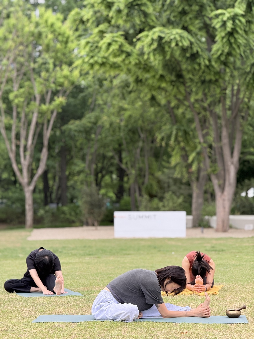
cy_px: 170
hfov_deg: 12.3
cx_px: 127
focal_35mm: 120
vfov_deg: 16.4
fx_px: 1174
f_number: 2.8
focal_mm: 15.66
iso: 50
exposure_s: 1/123
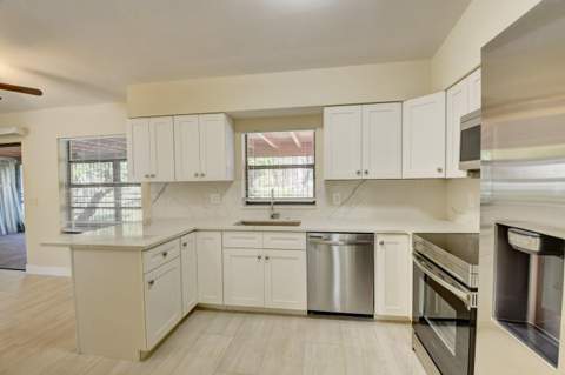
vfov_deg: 77.2
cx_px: 282
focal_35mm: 15
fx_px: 235
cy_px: 188
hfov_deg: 100.4
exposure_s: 1/15
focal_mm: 10
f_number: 8
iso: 640
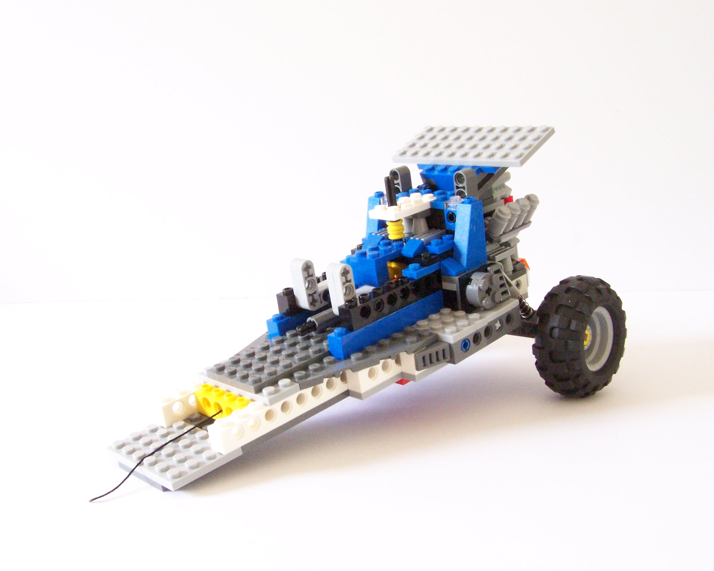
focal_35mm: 40
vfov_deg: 37.3
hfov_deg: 45.8
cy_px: 283
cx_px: 350
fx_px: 845
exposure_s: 1/15
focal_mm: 6.3
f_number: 6.3
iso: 400
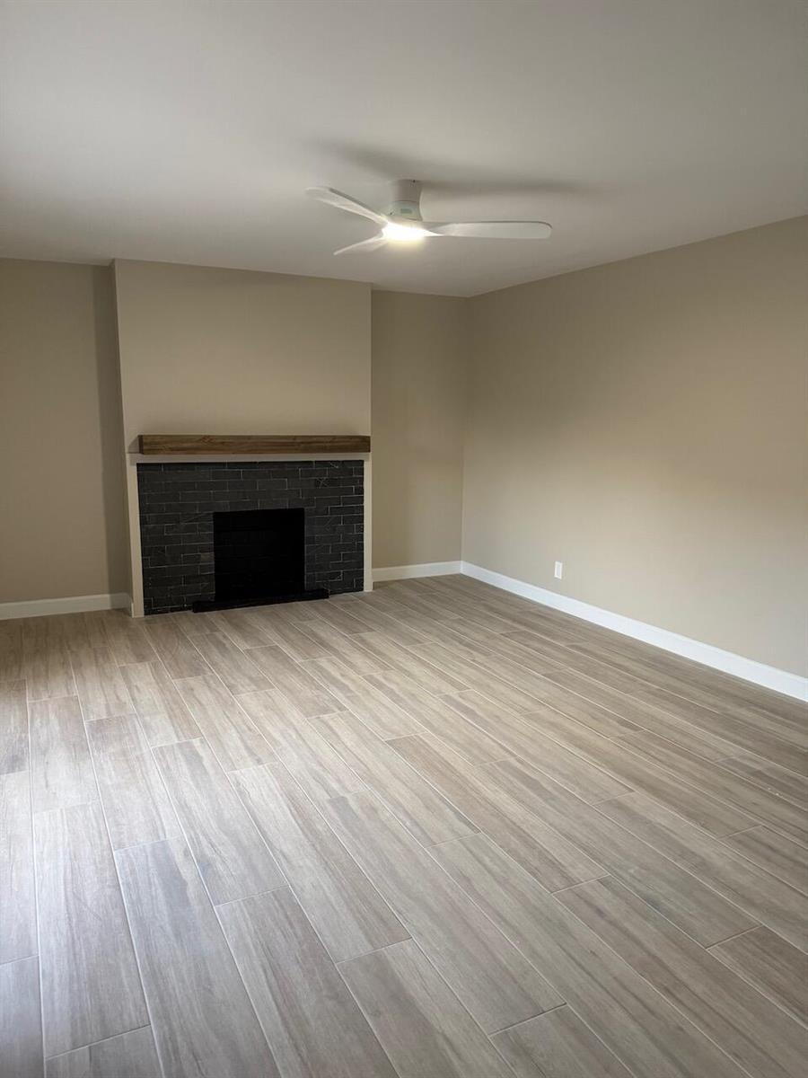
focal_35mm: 24
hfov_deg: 56.8
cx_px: 404
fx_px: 747
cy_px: 539
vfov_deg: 71.6
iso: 200
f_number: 1.78
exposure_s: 1/89
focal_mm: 6.76
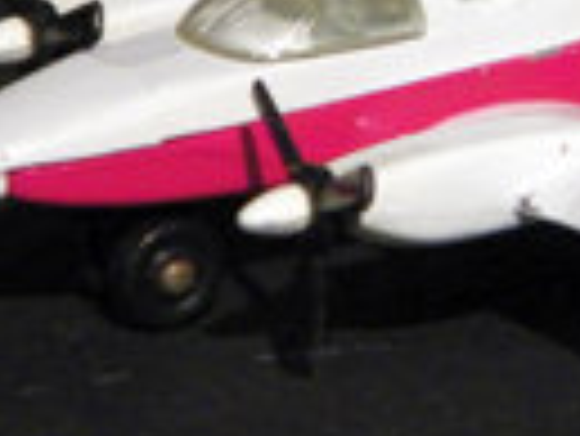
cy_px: -49
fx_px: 9157
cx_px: 607
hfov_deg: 3.6
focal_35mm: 546
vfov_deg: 2.7
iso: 400
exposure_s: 1/50
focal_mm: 31.4
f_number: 5.1
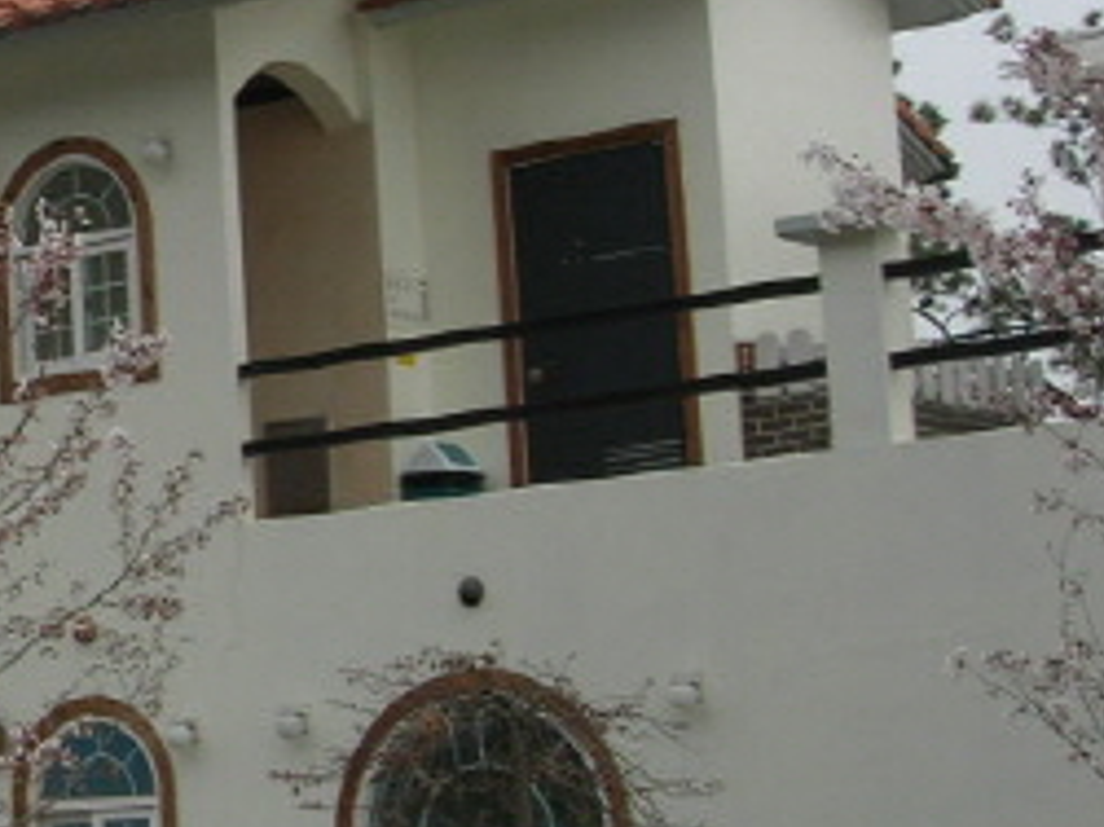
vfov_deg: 12.2
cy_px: 374
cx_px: -620
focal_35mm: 121
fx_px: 3857
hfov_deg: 15.0
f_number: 4.8
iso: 64
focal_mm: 7.8
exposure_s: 1/597
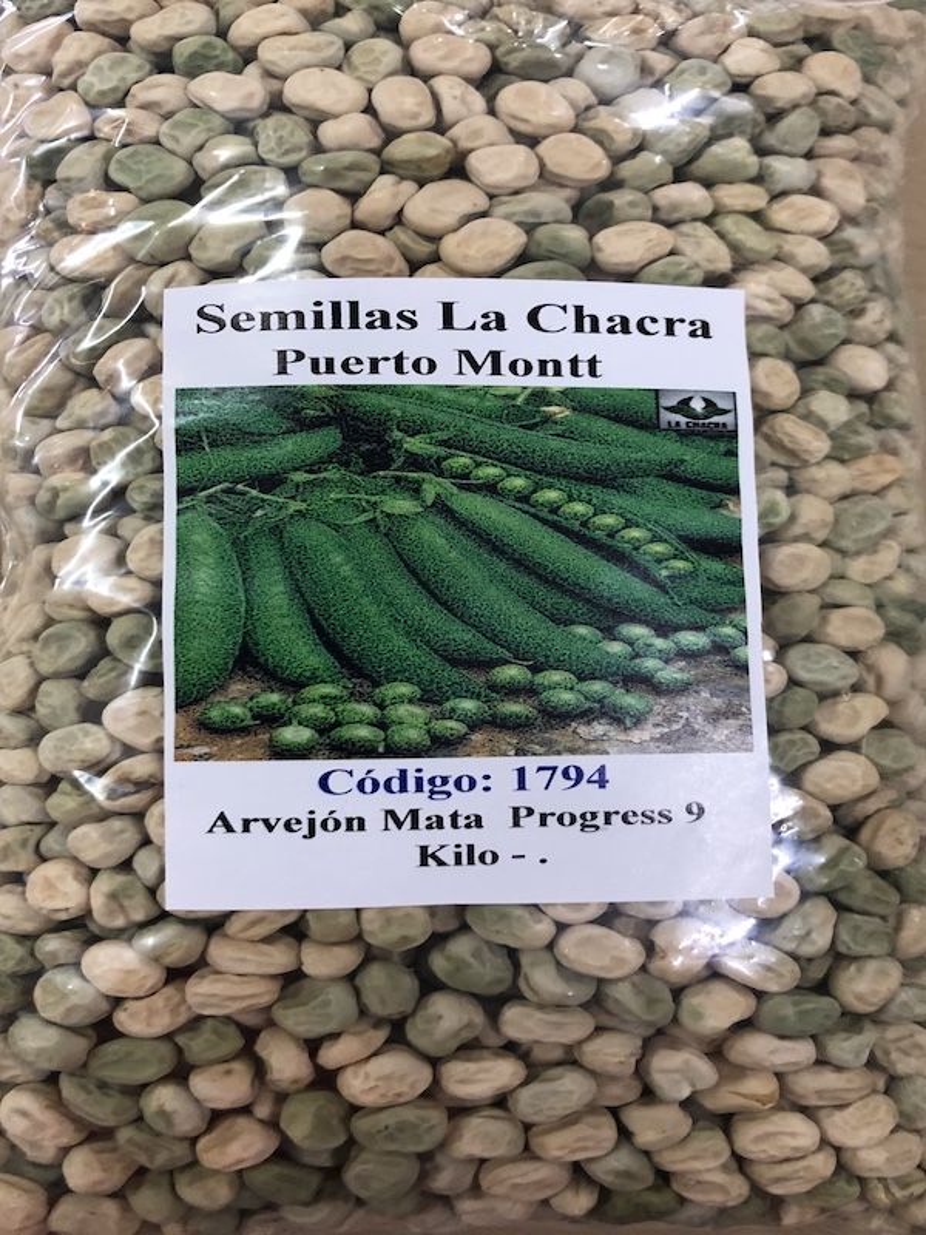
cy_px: 618
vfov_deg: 63.4
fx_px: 999
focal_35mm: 28
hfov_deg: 49.7
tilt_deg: -82.1
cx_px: 463
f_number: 1.8
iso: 64
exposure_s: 1/17
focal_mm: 3.99
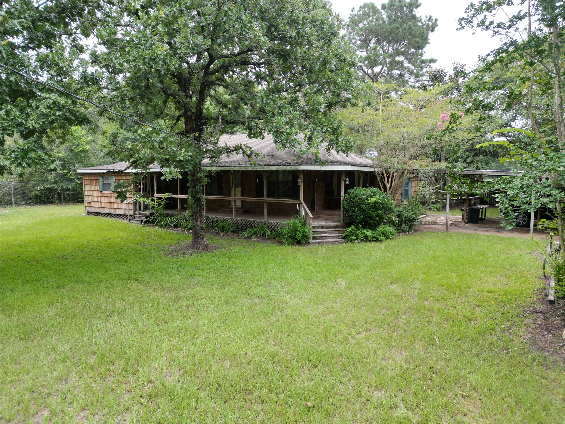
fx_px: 392
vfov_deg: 56.8
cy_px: 212
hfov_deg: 71.6
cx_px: 282
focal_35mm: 24
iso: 200
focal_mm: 6.72
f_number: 1.7
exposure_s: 1/640
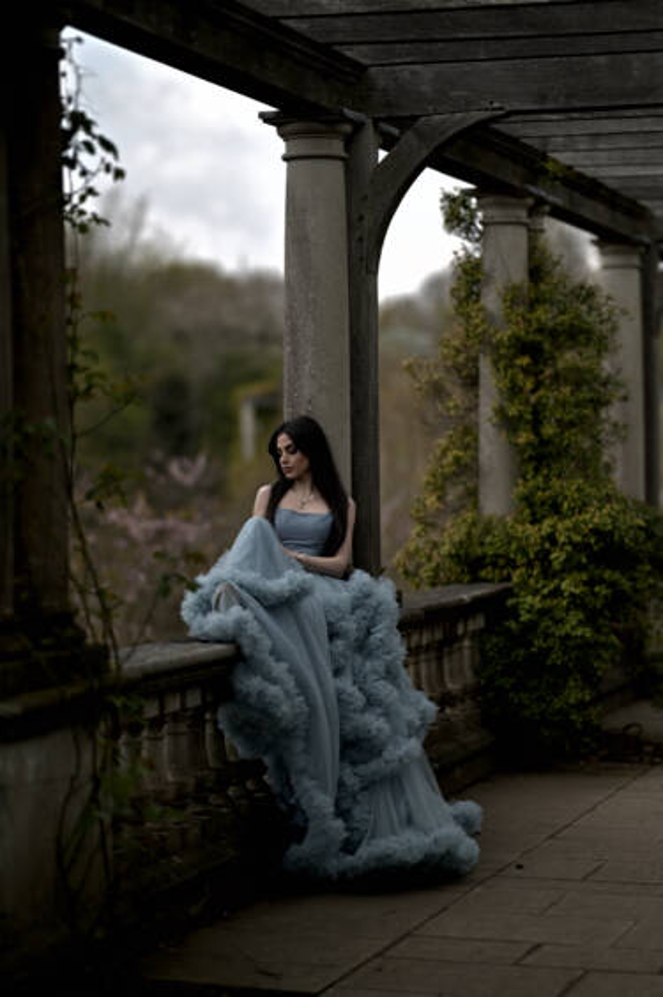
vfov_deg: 23.9
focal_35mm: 85
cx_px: 332
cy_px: 498
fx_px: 2352
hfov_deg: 16.0
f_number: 1.2
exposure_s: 1/4000
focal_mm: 85
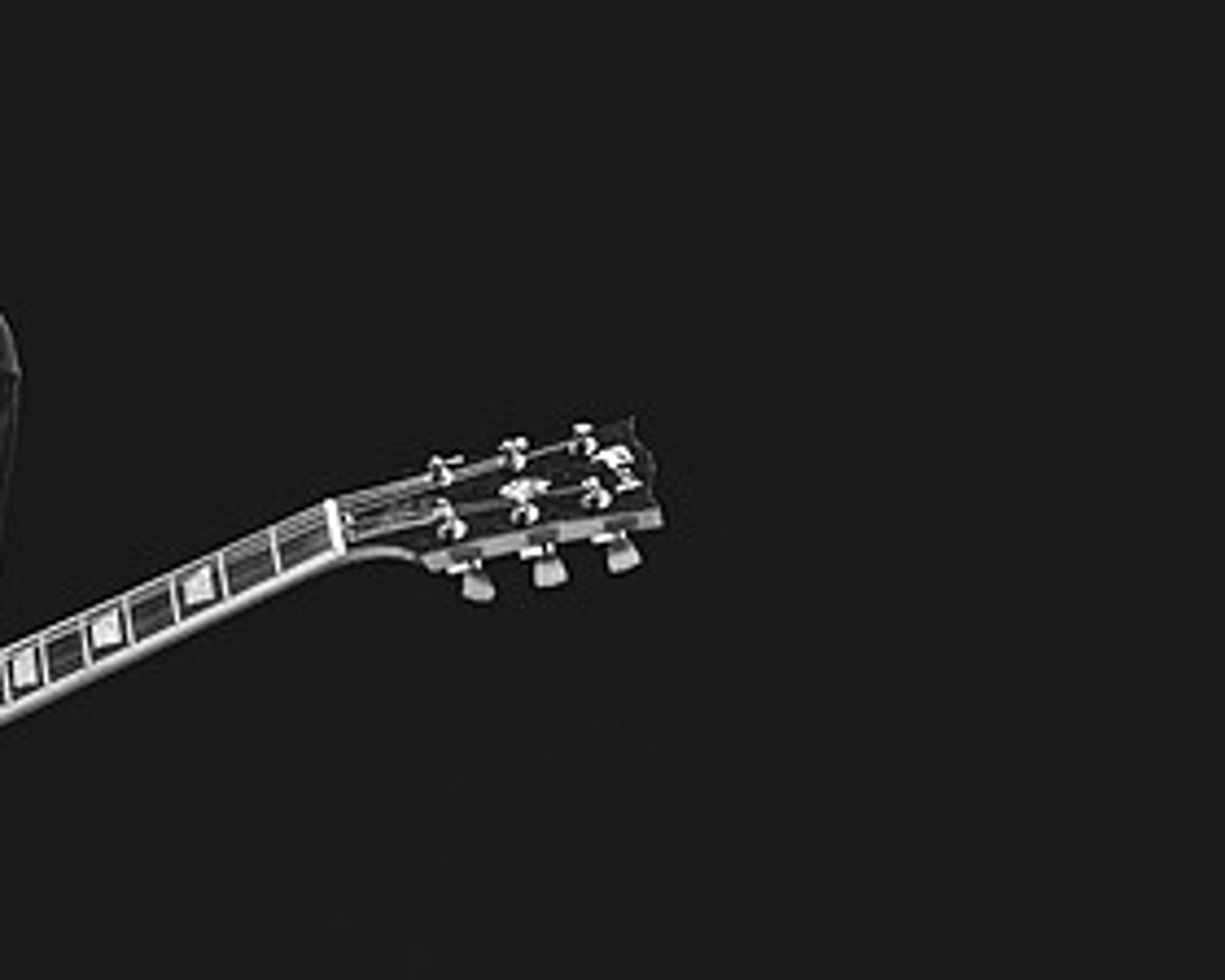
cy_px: 325
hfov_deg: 12.3
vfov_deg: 10.0
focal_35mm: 155
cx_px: -71
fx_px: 5620
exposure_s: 1/400
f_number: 2.8
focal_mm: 70
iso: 3200
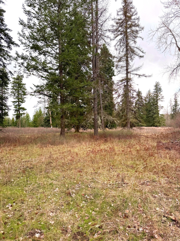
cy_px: 120
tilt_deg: +3.8
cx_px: 90
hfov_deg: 56.8
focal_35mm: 24
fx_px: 166
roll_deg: +0.7
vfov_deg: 71.6
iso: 80
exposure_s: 1/539
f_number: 1.78
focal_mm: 6.76
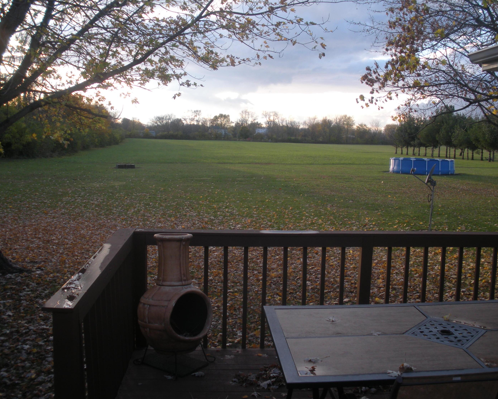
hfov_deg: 47.9
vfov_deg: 39.2
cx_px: 254
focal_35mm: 38
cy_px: 200
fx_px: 560
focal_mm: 6.3
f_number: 3.5
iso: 64
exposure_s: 1/99.6
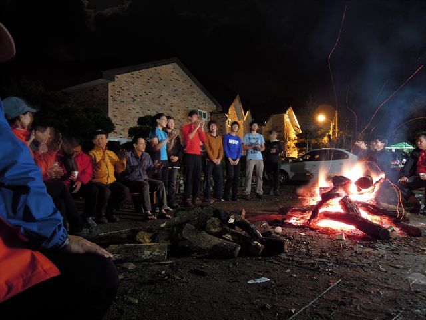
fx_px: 295
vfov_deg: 56.8
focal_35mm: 24
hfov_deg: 71.6
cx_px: 213
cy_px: 160
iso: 160
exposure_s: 1.3
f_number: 1.8
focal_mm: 4.3
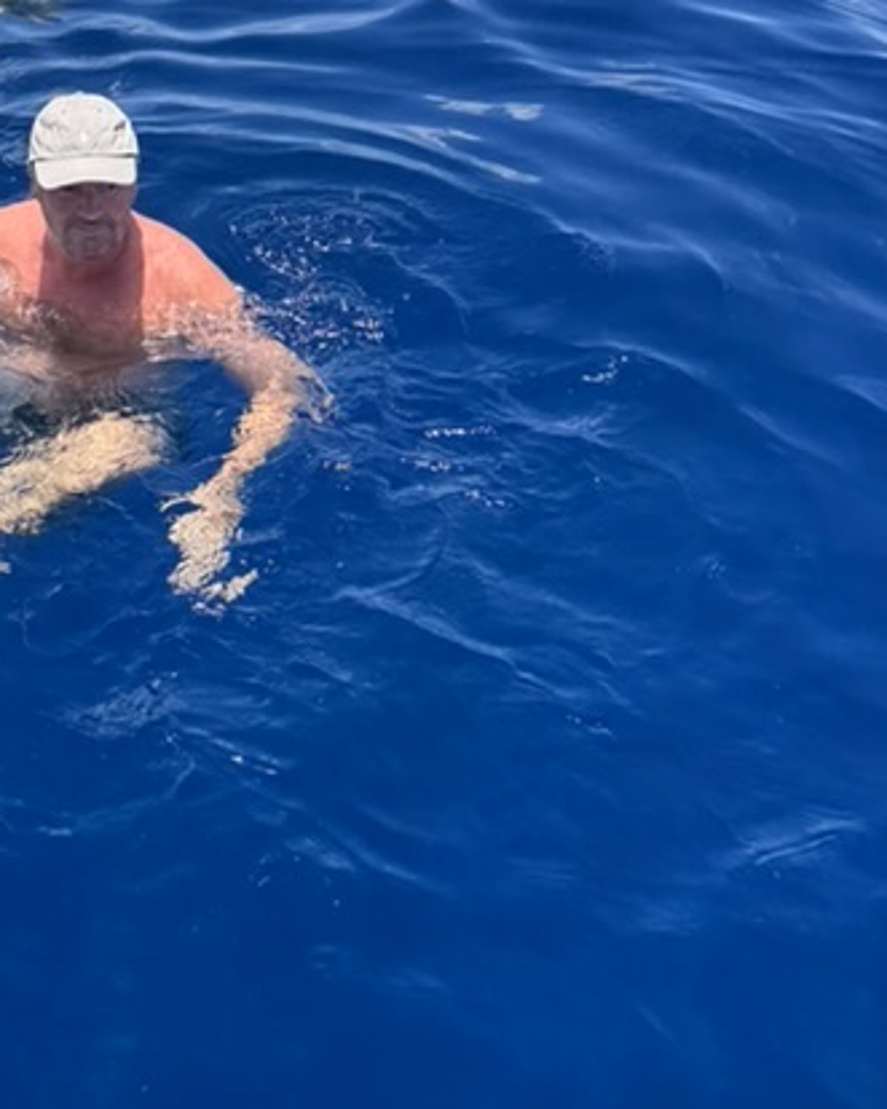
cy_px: 21
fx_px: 1904
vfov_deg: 30.4
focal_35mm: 58
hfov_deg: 25.0
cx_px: 8
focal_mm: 6.76
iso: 80
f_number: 1.78
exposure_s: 1/3802
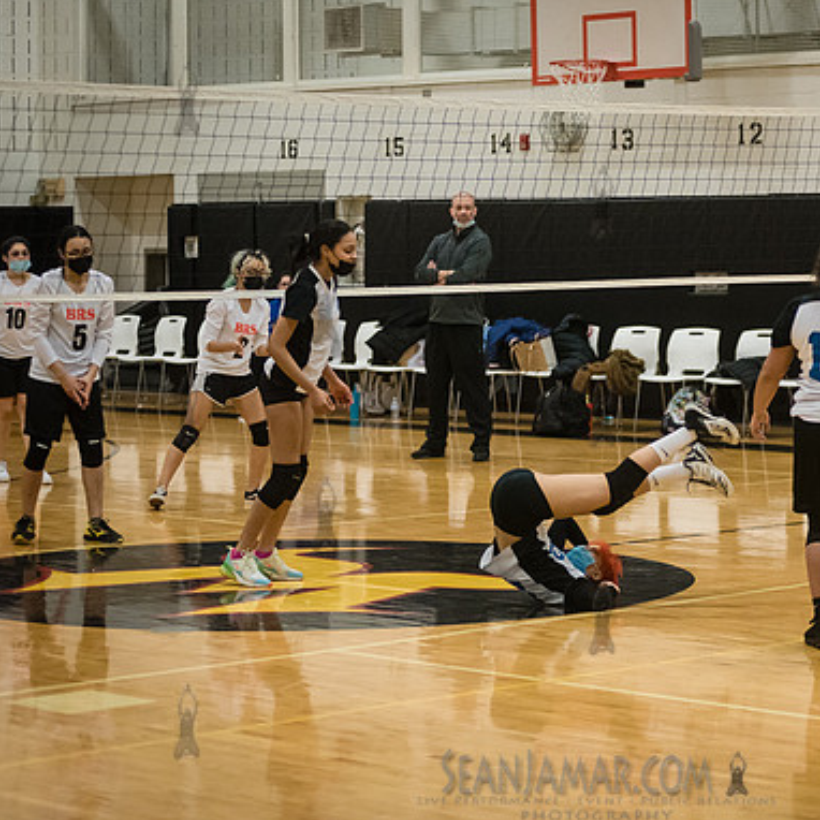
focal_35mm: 111
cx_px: 601
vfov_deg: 15.7
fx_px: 2975
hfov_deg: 15.6
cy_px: 409
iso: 5000
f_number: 3.2
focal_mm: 86
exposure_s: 1/400
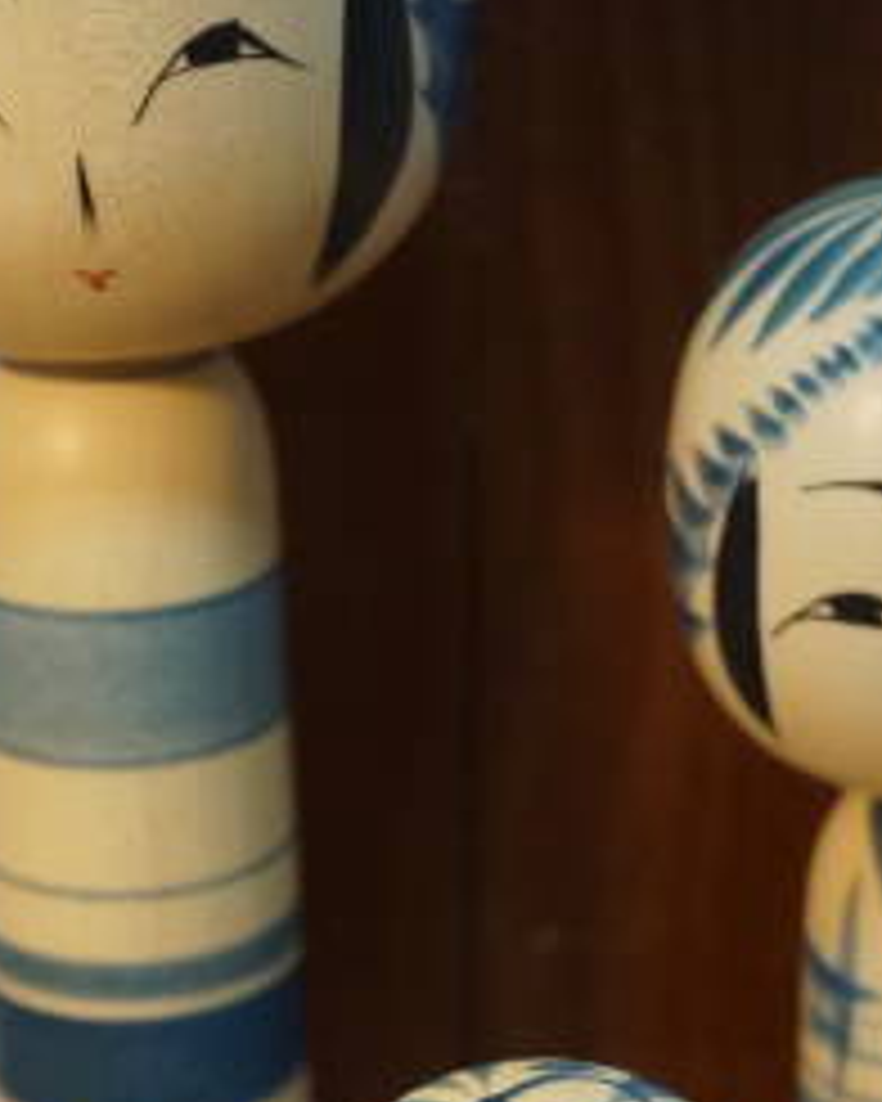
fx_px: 3589
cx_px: 396
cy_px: 918
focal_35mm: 110
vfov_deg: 17.3
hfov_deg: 14.0
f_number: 4
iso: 640
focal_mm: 30
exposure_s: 1/60
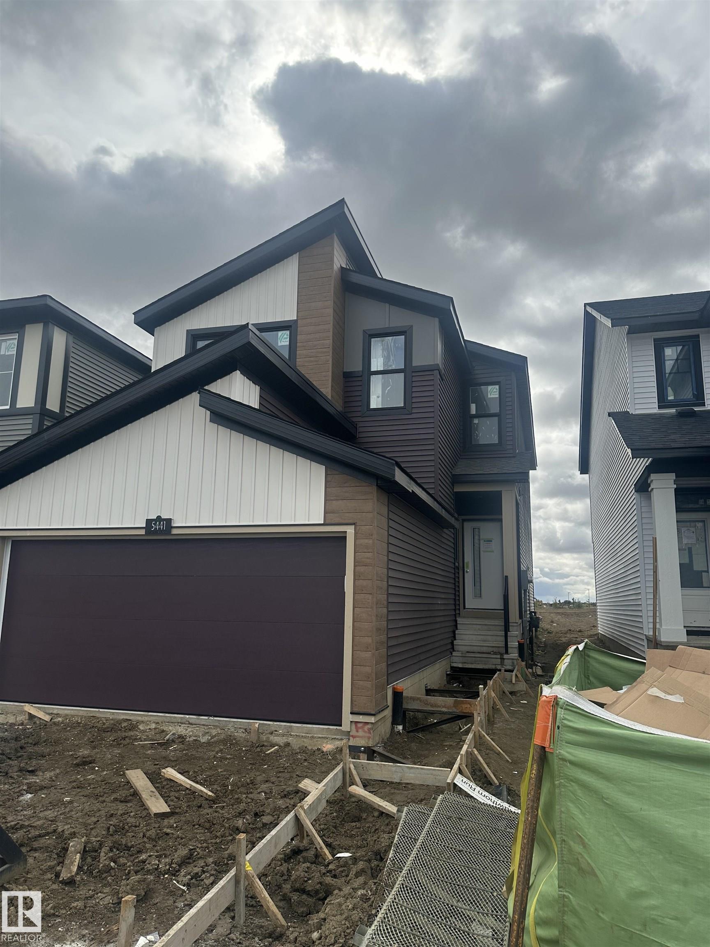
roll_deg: -2.3
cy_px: 474
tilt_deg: +10.9
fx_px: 656
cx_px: 355
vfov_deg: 71.6
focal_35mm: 24
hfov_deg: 56.8
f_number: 1.78
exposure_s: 1/5263
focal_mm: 6.86
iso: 80
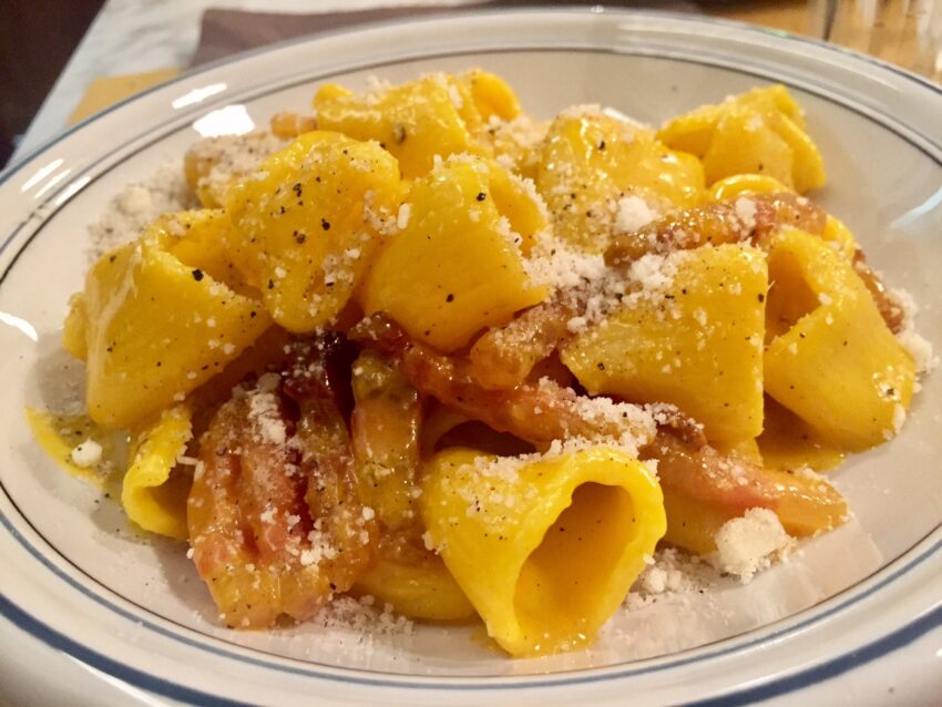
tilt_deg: -39.9
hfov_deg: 61.6
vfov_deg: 48.2
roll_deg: +5.1
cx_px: 471
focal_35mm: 29
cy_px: 354
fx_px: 789
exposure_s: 1/17
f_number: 2.2
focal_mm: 4.15
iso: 320
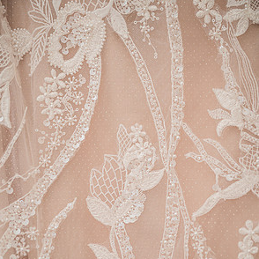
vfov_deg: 26.3
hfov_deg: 26.5
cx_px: 128
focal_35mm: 65
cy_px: 178
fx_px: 550
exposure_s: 1/200
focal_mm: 50
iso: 400
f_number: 1.4
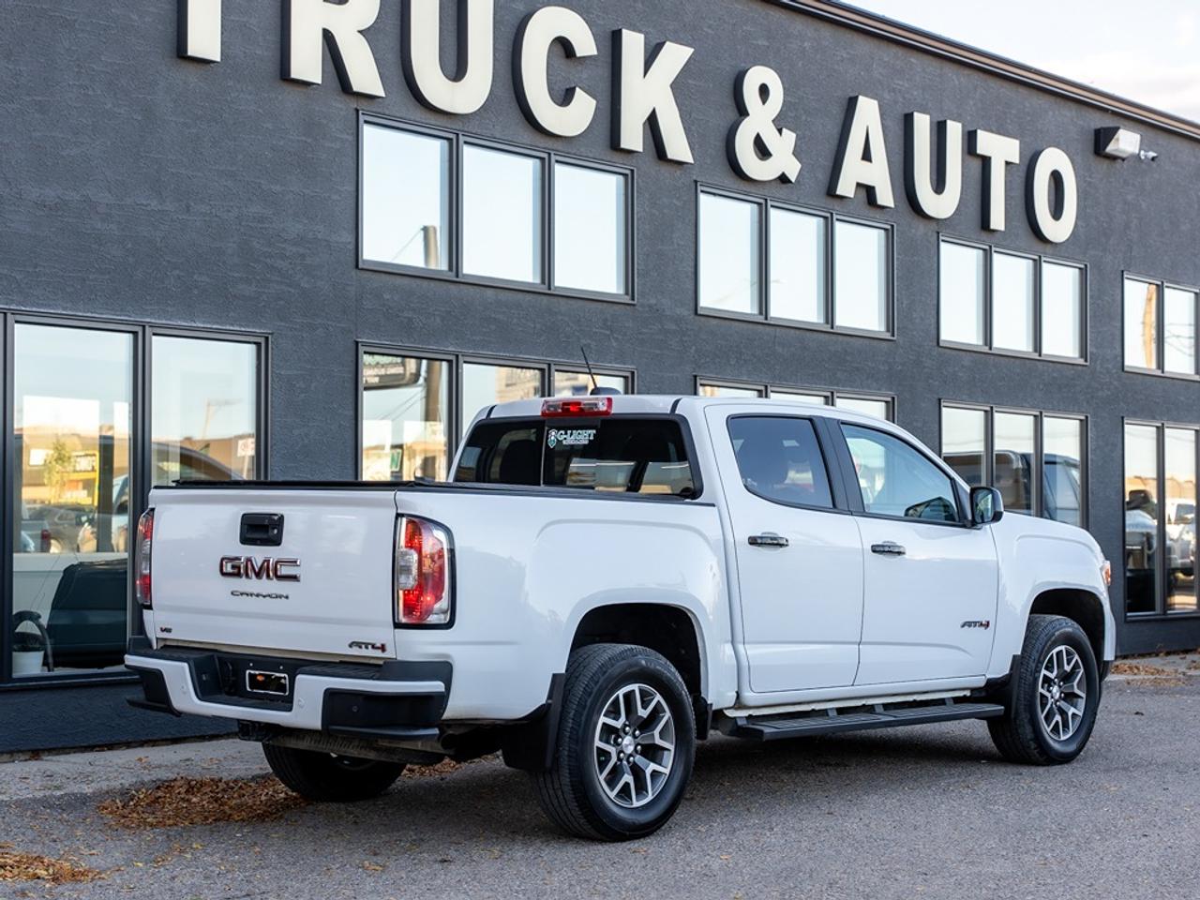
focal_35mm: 59
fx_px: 2037
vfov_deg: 24.9
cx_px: 580
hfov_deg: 32.8
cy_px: 474
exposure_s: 1/250
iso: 100
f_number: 4
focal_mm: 46.1
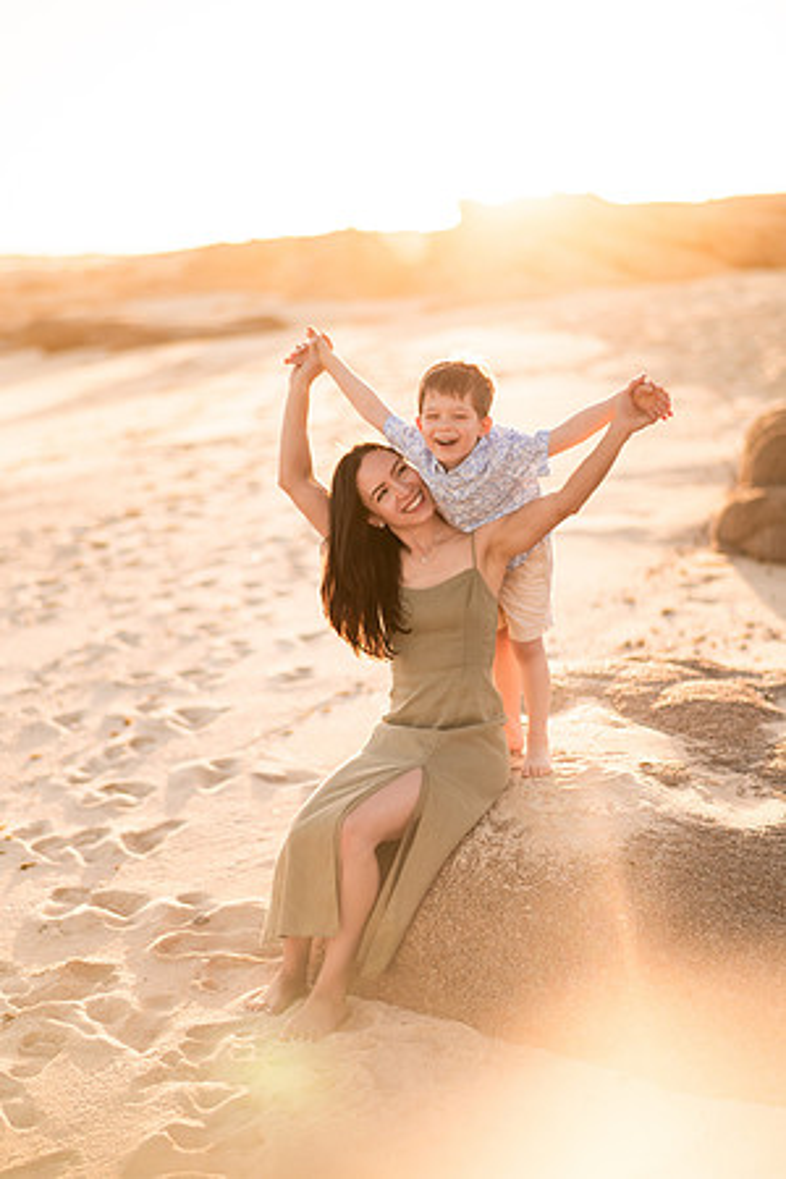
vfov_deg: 34.5
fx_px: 1899
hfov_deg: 23.4
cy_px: 590
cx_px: 393
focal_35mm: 58
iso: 100
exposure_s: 1/3200
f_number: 1.6
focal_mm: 58
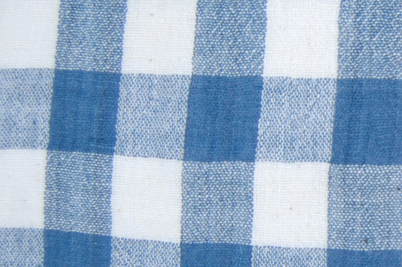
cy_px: 158
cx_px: 543
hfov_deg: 21.0
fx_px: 971
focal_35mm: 87
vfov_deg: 15.7
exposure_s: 1/400
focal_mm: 20
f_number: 3.8
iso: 400
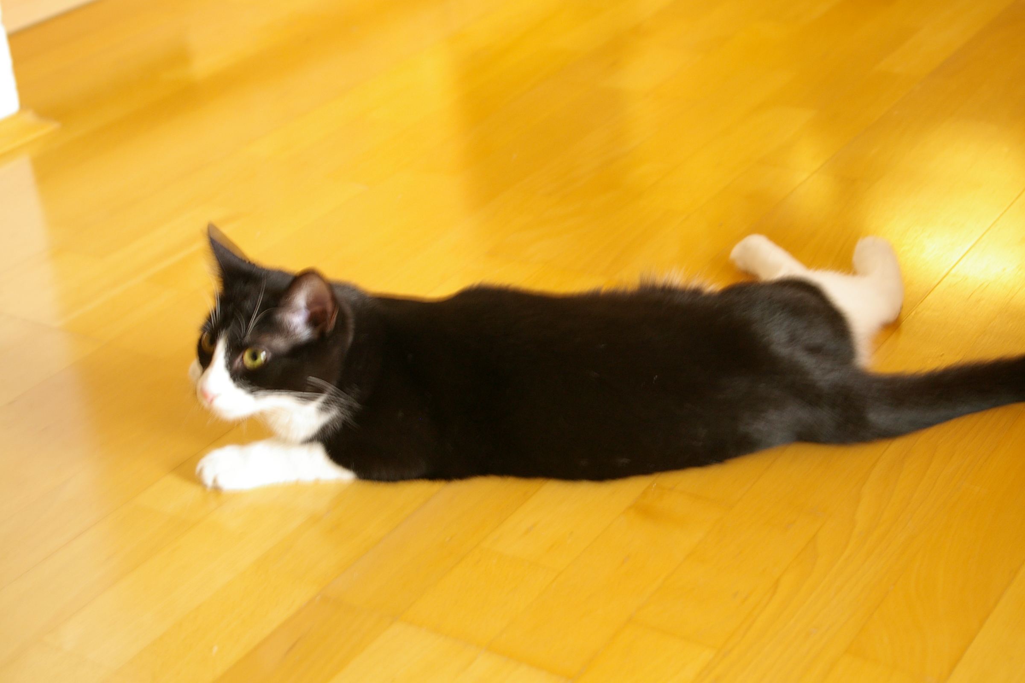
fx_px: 1708
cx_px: 512
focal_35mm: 60
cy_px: 342
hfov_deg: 33.4
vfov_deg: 22.6
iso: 400
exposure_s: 1/6
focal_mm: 40
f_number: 4.5
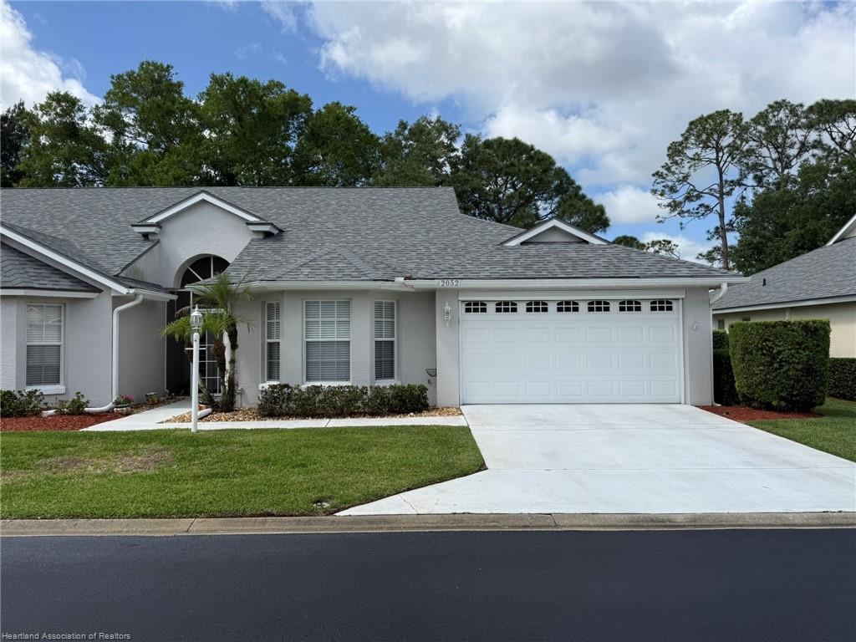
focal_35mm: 24
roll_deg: +0.1
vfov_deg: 56.8
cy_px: 321
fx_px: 593
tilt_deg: +2.3
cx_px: 428
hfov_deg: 71.6
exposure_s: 1/5714
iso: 80
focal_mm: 6.76
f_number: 1.78
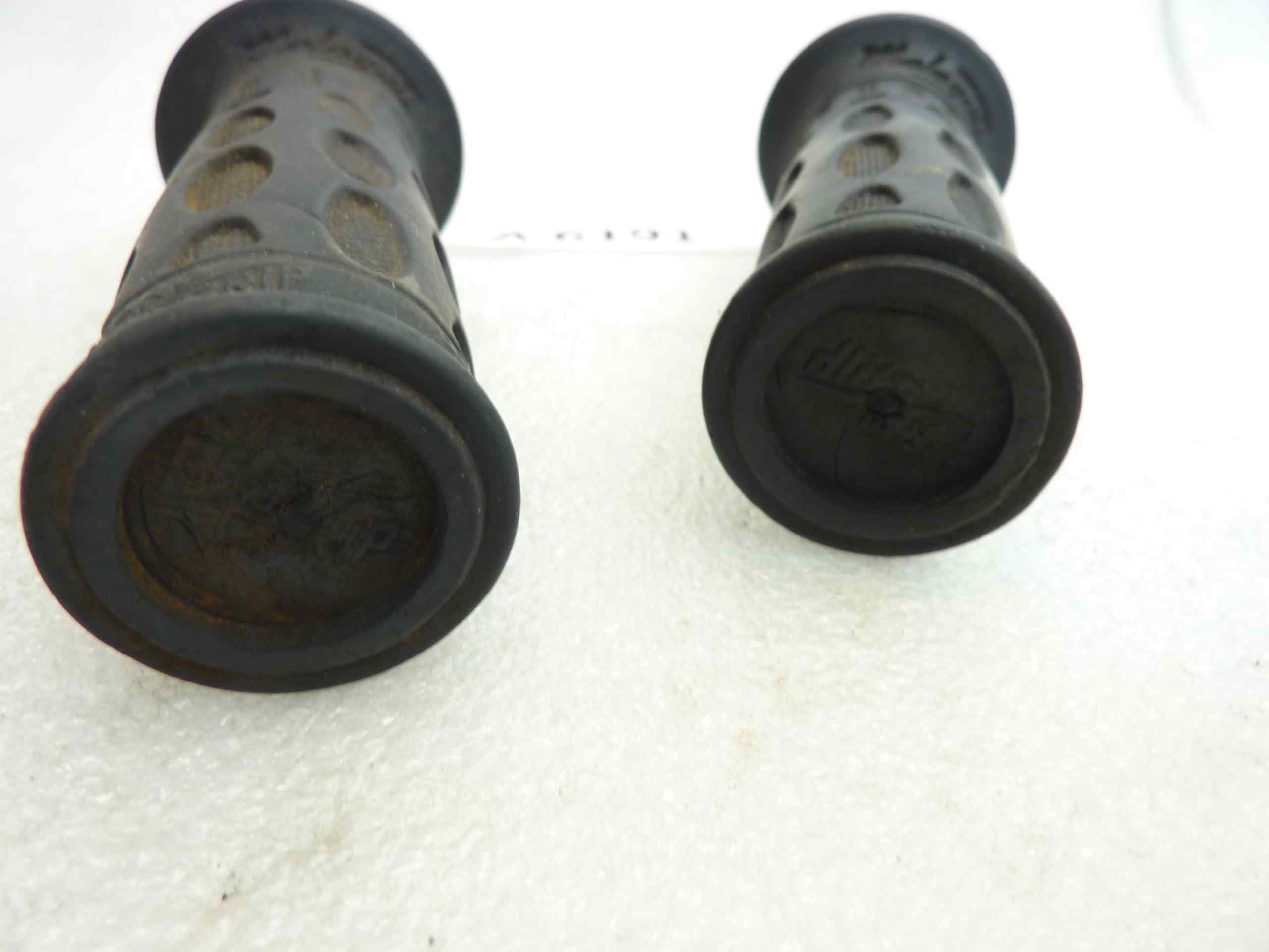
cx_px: 634
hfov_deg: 69.4
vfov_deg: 54.9
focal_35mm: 25
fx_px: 916
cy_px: 476
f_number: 3.3
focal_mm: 4.1
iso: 80
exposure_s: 1/13
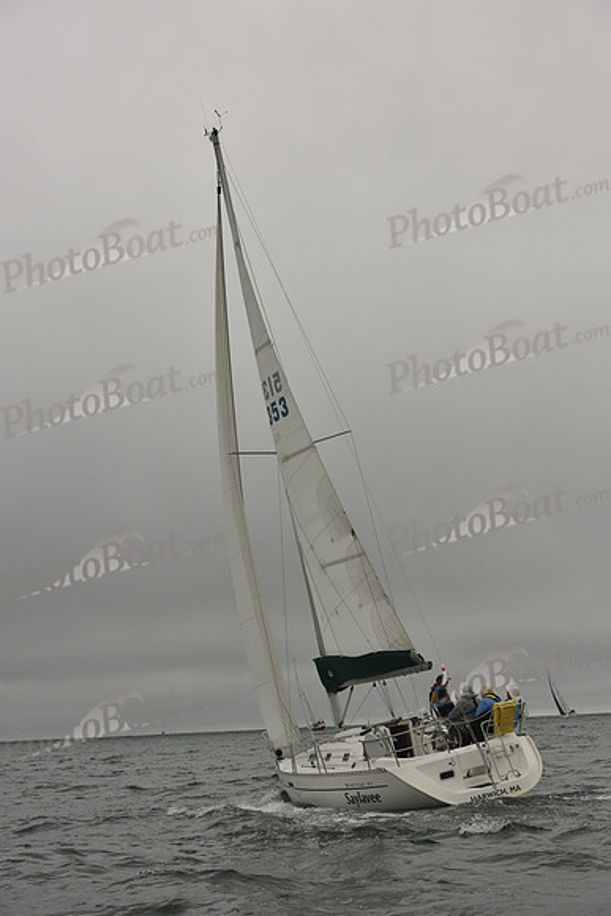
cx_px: 306
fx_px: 1781
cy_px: 458
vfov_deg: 28.8
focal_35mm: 70
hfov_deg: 19.5
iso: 320
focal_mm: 70
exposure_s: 1/800
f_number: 9
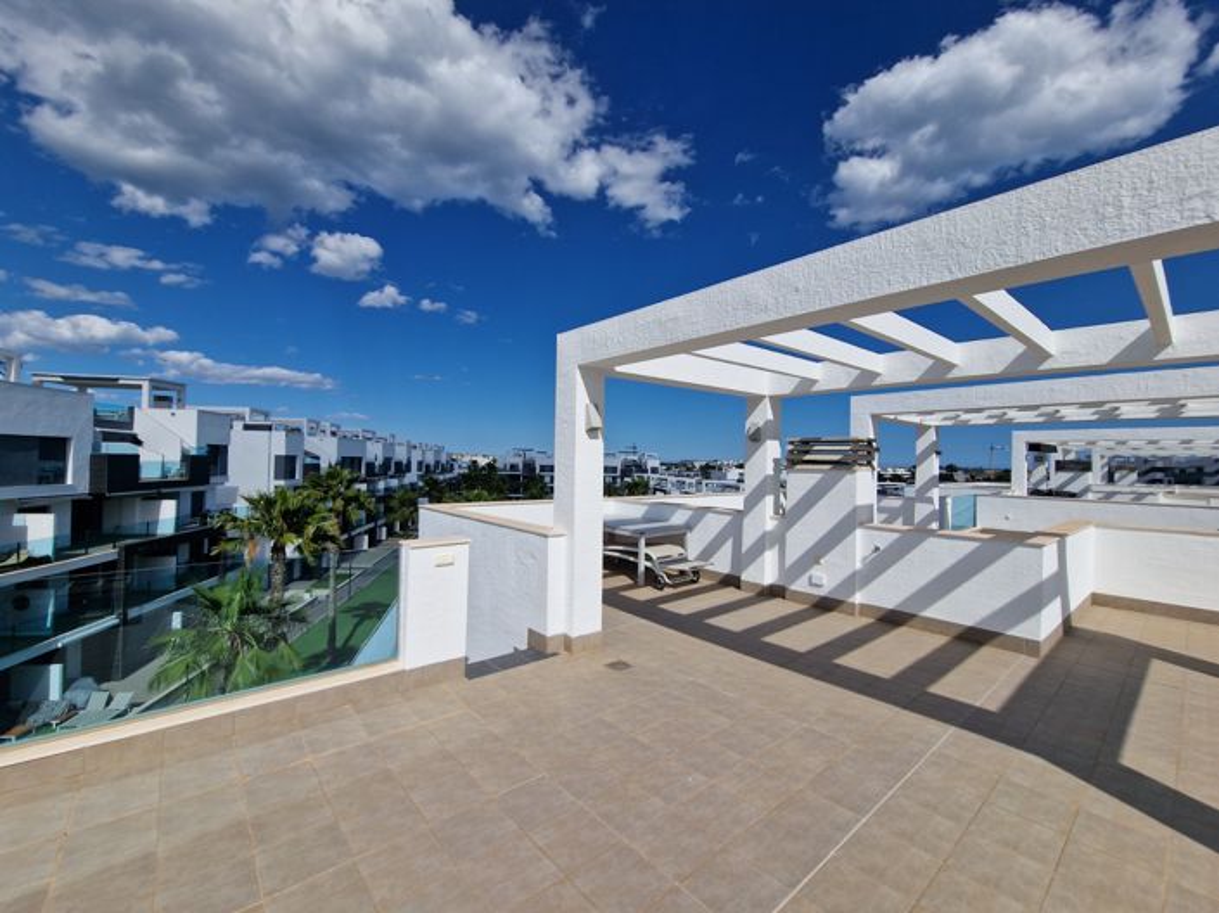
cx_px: 610
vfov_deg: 89.9
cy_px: 456
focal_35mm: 13
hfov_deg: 106.2
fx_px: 458
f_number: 2.2
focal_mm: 2.2
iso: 50
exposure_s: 1/7056
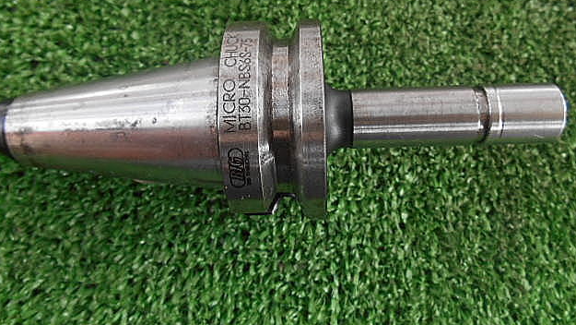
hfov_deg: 66.0
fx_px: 443
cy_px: 134
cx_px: 287
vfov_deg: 40.1
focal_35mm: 29
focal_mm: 4.7
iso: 200
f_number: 3.4
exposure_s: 1/30
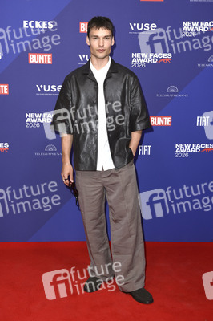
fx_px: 427
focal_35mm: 48
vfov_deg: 41.1
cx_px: 106
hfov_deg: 28.0
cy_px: 160
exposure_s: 1/250
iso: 500
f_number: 5.6
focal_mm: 48
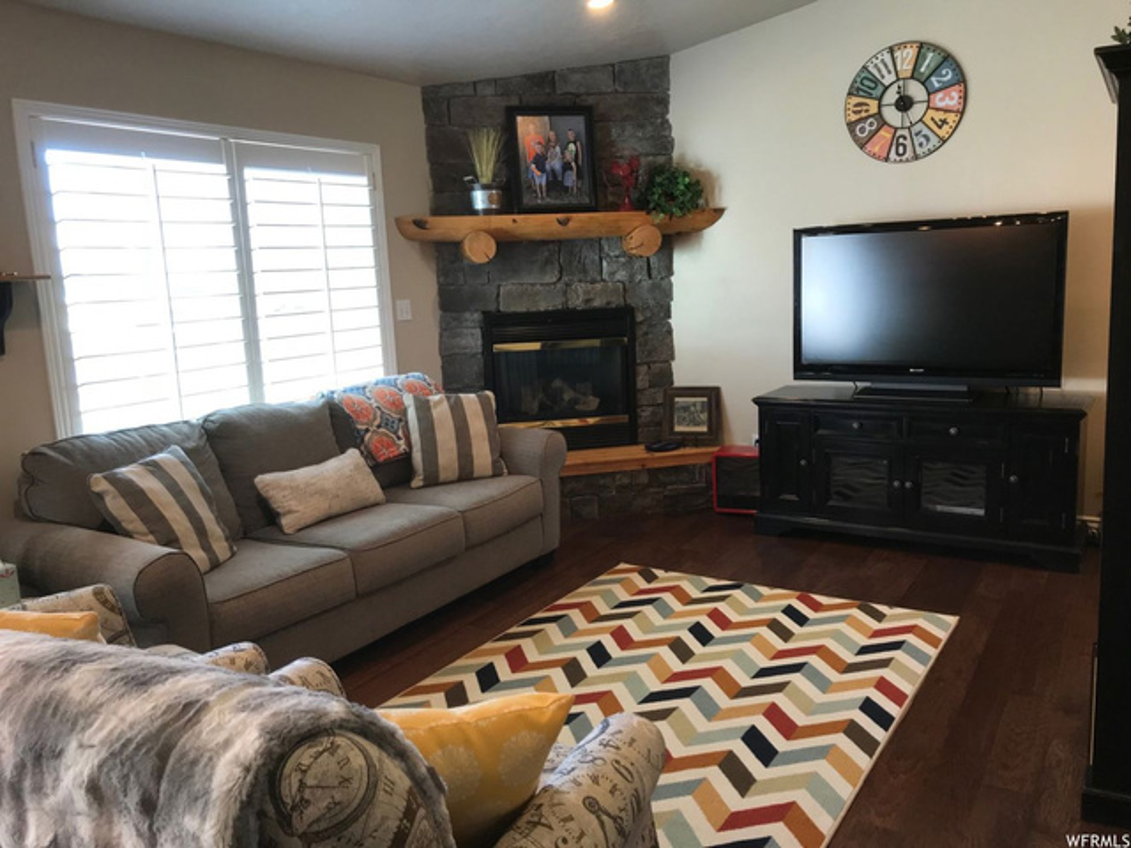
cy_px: 424
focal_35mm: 28
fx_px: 915
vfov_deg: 49.7
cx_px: 566
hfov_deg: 63.4
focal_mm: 3.99
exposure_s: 1/30
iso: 40
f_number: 1.8
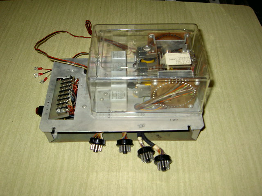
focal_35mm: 34
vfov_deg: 41.8
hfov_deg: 54.0
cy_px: 98
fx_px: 257
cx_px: 131
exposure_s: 1/60
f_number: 2.8
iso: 50
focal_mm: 5.6
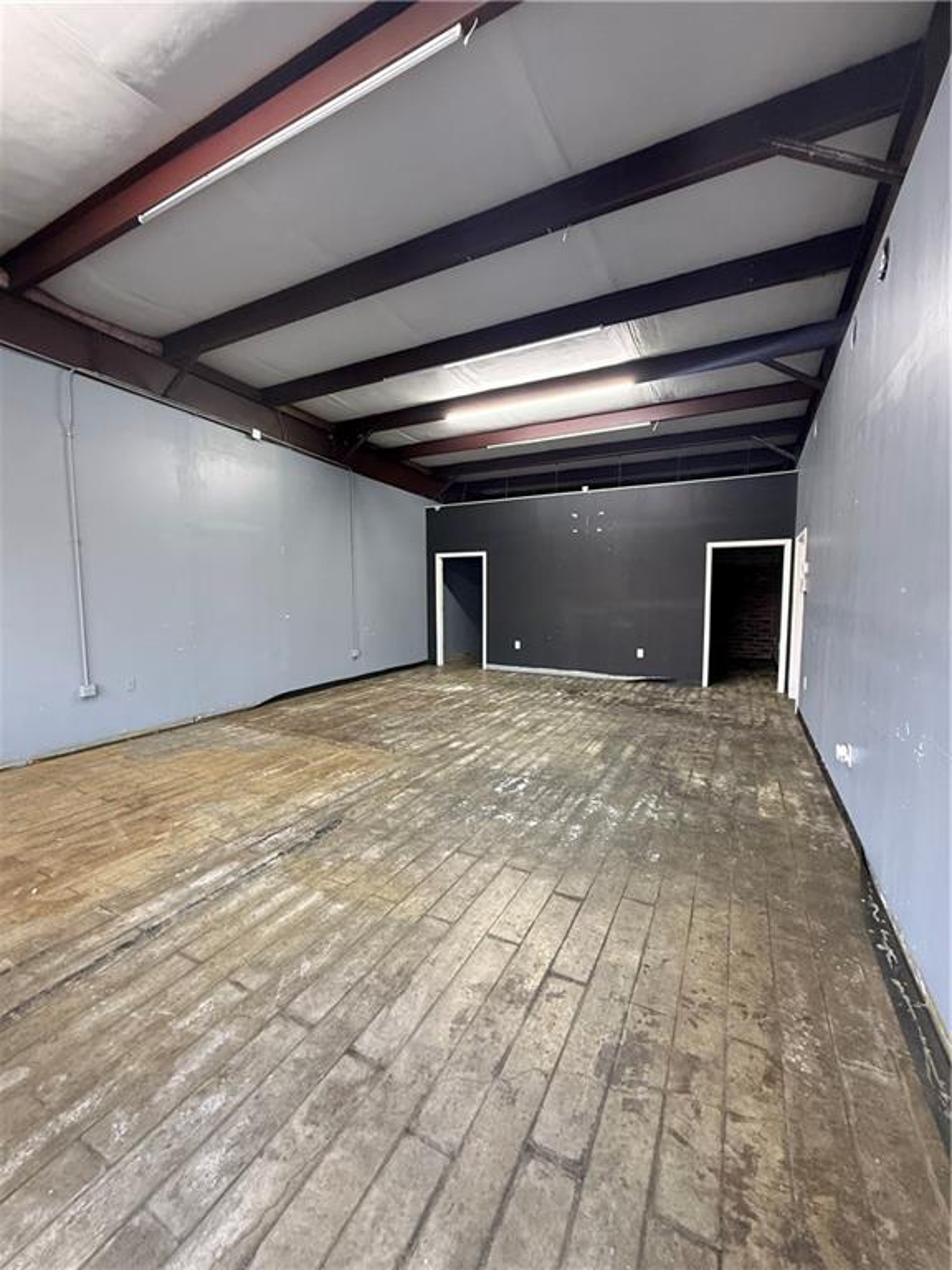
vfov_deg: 102.1
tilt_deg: -4.1
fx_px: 513
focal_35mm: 14
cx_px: 476
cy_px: 635
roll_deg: +0.1
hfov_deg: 85.7
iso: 500
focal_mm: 2.22
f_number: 2.2
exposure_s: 1/60
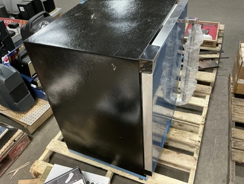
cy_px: 89
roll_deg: +7.8
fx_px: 205
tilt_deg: -40.5
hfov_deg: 61.6
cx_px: 118
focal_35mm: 29
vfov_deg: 48.3
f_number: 1.8
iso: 250
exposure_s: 1/40
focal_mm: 3
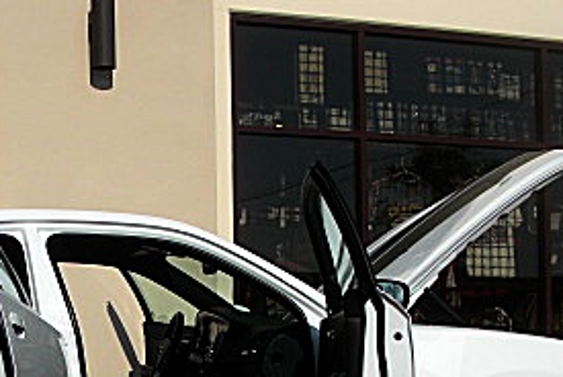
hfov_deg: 22.8
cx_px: 70
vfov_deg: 15.4
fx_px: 1362
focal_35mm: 87
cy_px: 410
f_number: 7.9
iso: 50
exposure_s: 1/250
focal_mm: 6.3
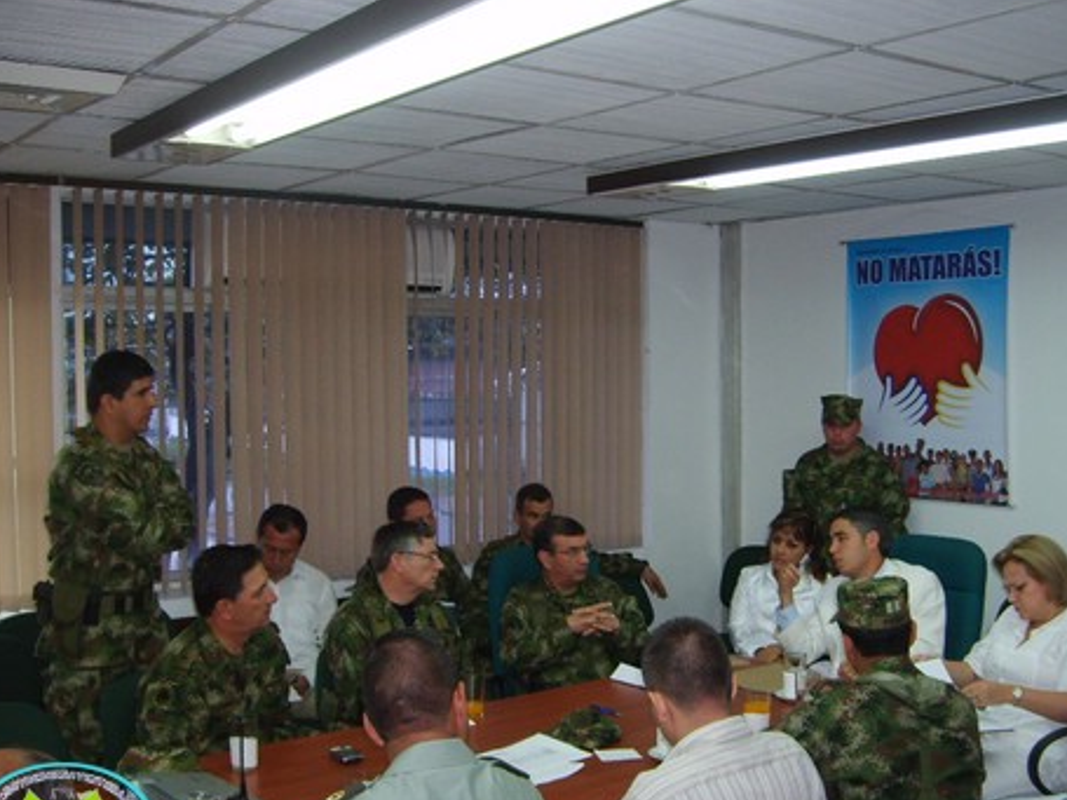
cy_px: 432
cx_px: 587
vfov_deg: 35.1
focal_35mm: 41
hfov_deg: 45.7
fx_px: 1263
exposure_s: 1/45
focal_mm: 5.8
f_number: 2.8
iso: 100
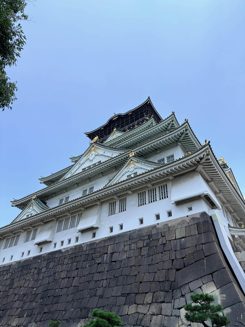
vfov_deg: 67.3
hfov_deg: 53.1
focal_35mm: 26
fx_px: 245
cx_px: 122
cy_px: 164
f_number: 1.6
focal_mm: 5.96
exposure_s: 1/2865
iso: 50
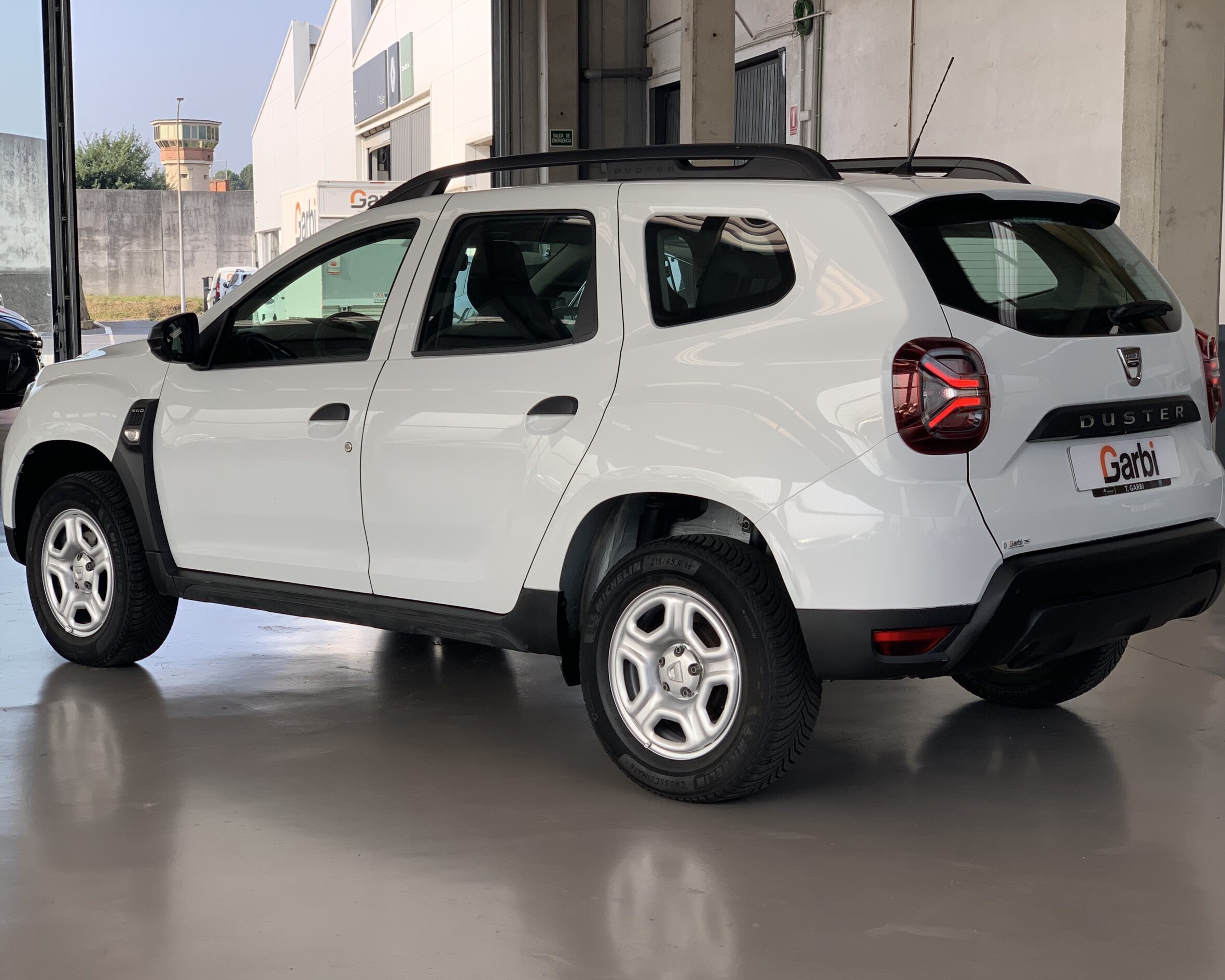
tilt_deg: -5.5
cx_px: 610
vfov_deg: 27.6
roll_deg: -0.6
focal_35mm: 55
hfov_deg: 34.1
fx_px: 1994
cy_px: 497
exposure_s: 1/194
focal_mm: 6
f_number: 2.4
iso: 16
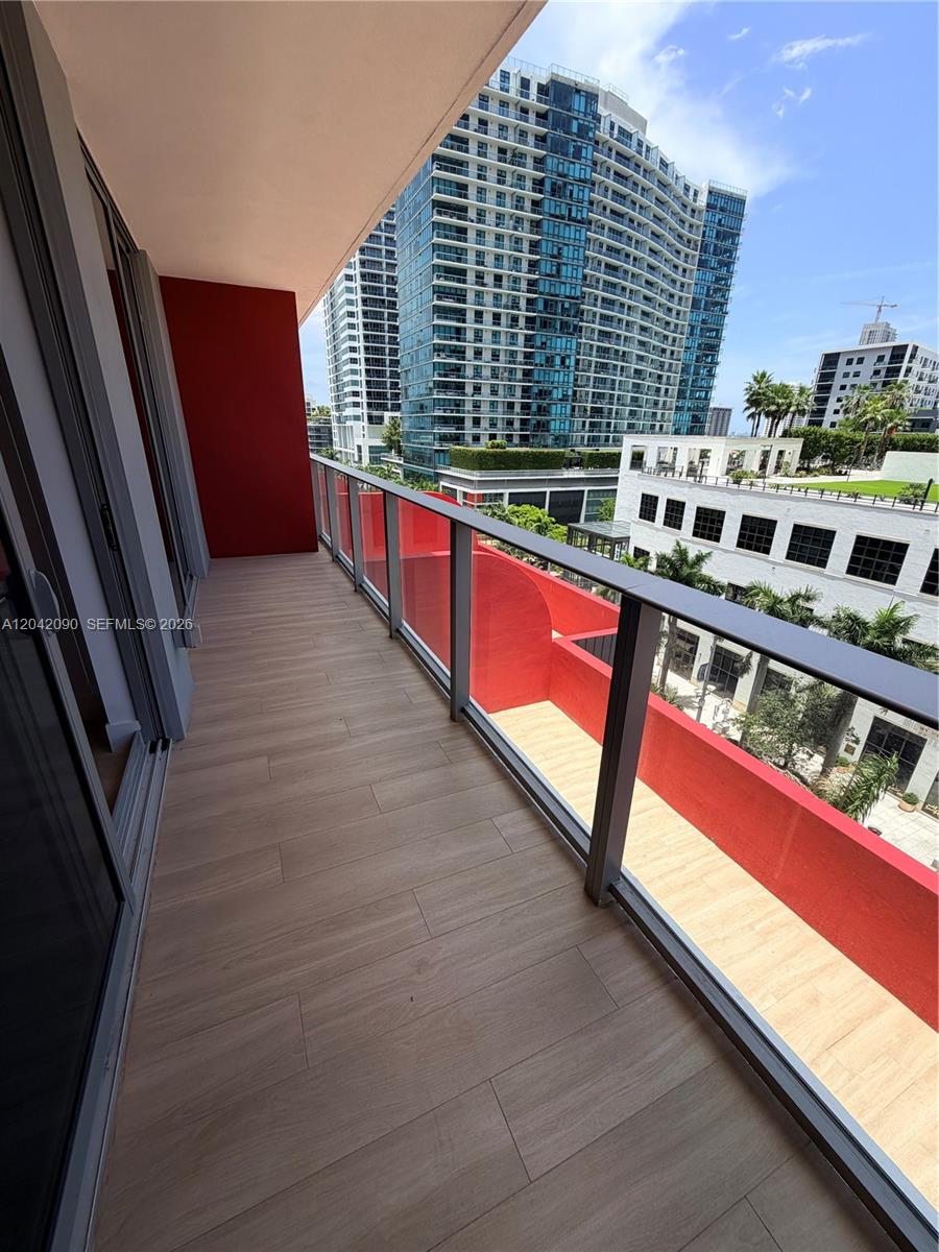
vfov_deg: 102.1
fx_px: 506
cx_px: 470
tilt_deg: -20.6
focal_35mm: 14
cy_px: 626
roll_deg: -0.9
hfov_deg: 85.7
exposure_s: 1/770
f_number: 2.2
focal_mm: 2.22
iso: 32
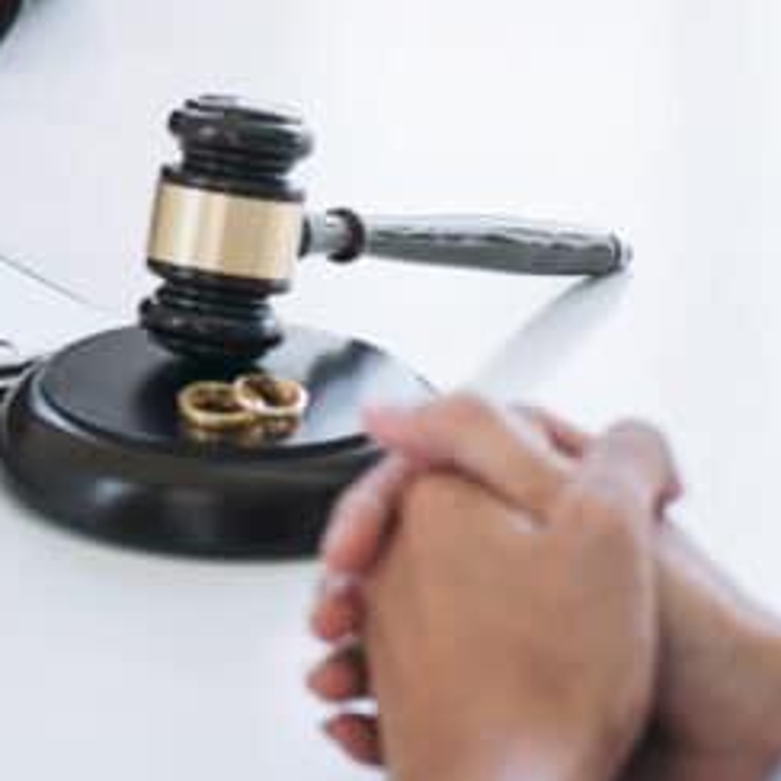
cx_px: -134
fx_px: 3625
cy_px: 176
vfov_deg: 12.3
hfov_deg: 12.0
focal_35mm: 142
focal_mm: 35
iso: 200
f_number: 2.8
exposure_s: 1/180
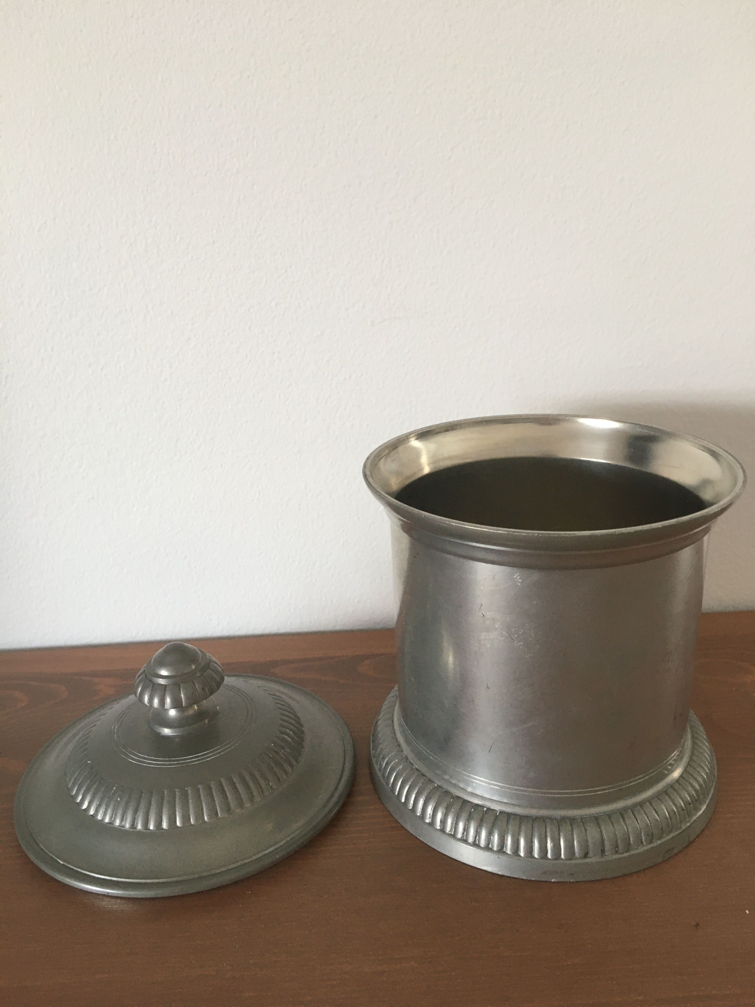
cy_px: 504
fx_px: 843
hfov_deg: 48.2
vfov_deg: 61.7
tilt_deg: -21.0
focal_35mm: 29
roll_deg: +0.9
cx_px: 378
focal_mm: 4.15
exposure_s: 1/33
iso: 100
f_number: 2.2
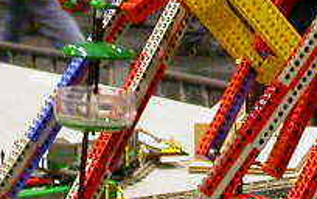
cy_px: -56
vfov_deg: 6.5
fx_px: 1747
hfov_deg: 10.2
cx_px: 410
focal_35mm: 202
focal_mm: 7.85
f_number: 2.6
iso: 400
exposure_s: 1/30
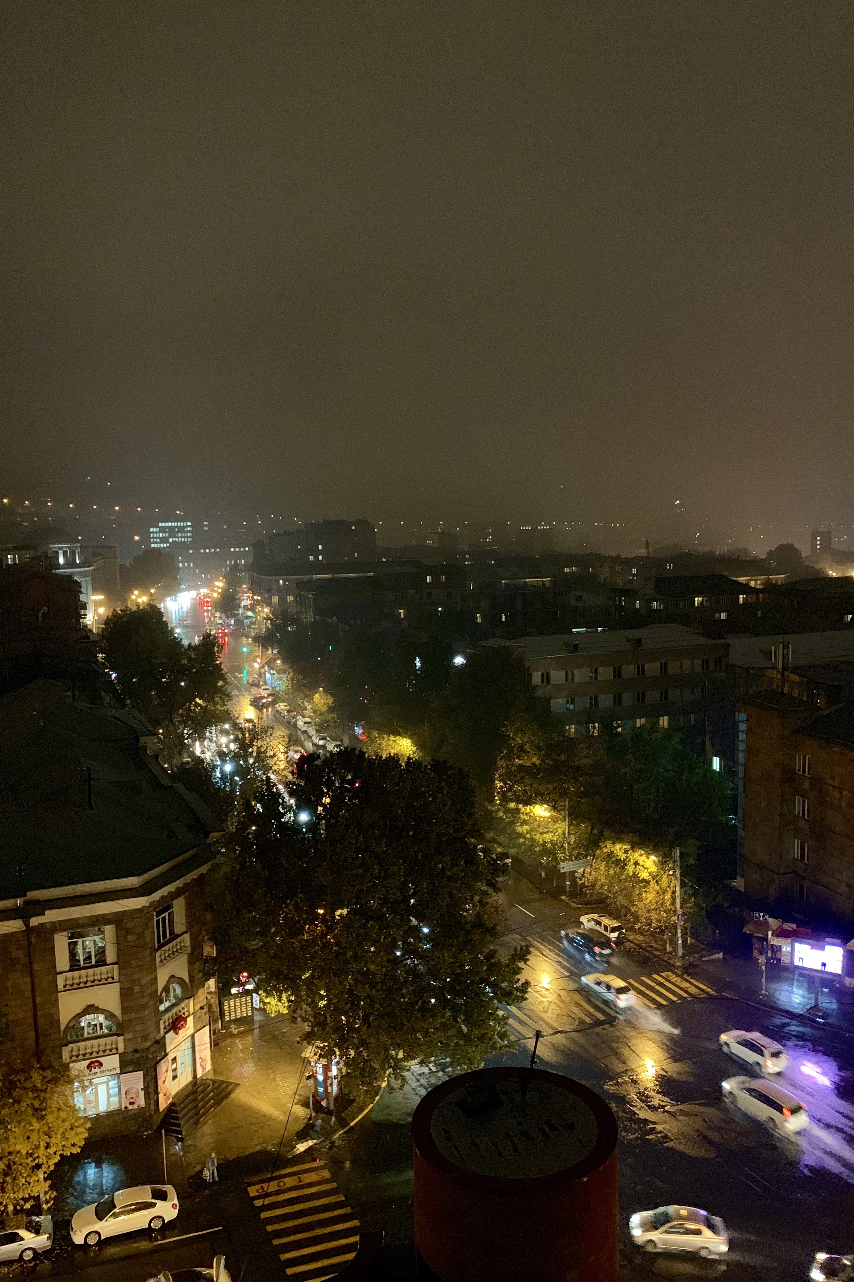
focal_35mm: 28
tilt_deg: -7.6
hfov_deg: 46.4
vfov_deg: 65.5
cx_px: 441
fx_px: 996
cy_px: 652
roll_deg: +1.7
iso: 640
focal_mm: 4.25
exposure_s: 1/25
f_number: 1.8
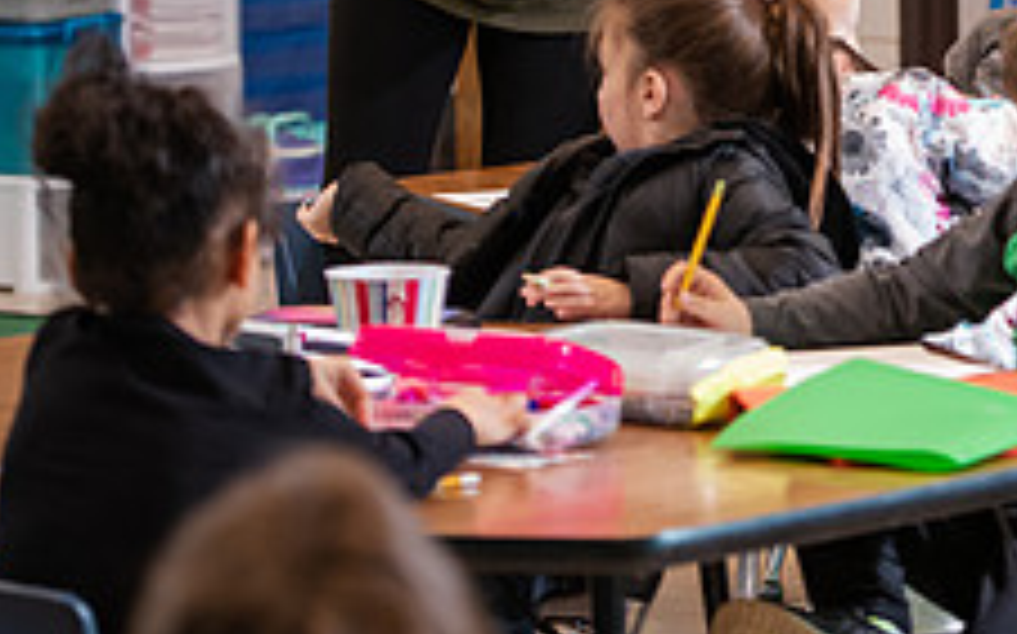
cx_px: 850
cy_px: -65
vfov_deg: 5.9
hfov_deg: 9.4
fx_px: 6150
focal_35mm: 222
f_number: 3.2
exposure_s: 1/200
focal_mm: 85
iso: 1250
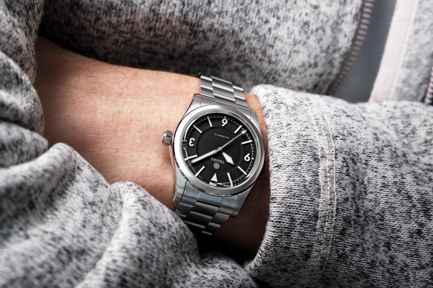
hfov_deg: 27.0
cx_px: 216
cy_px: 144
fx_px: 902
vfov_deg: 18.2
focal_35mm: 75
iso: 1000
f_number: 7.1
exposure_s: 1/40
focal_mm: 50
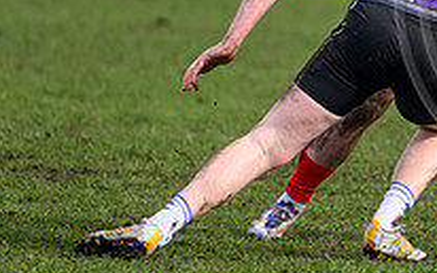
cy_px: -40
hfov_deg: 2.3
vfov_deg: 1.4
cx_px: 533
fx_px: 10879
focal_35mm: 913
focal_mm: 280
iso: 1000
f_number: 4
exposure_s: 1/2500
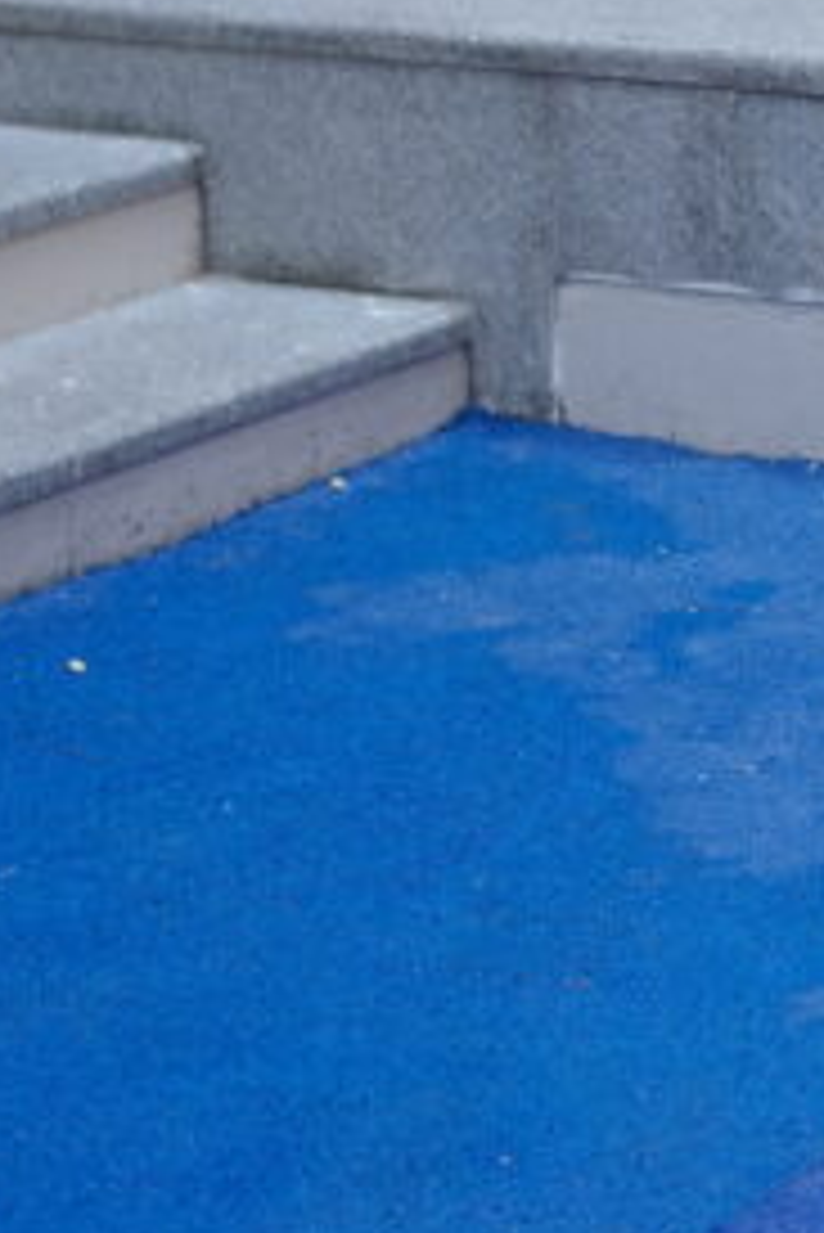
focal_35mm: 147
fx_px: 5040
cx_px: 1454
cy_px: 360
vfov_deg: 13.9
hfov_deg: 9.0
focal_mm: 35
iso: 250
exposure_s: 1/200
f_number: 2.5
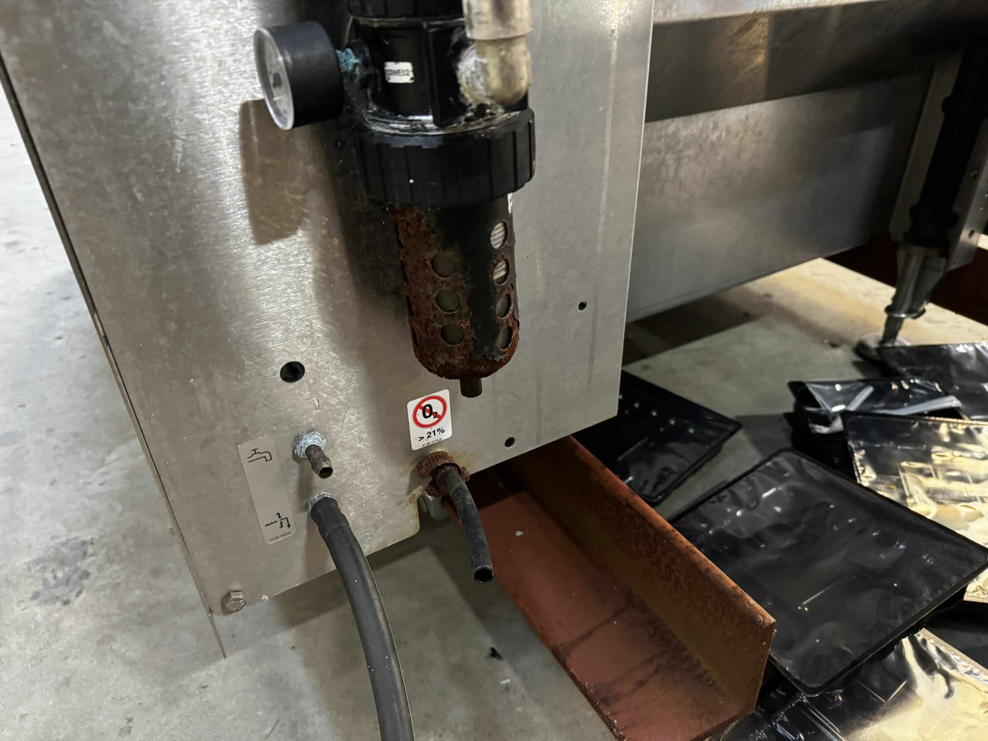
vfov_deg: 56.8
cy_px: 370
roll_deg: +0.3
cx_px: 494
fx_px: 685
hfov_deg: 71.6
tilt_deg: -32.9
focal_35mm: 24
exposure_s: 1/33
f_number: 1.78
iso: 800
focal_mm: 6.76
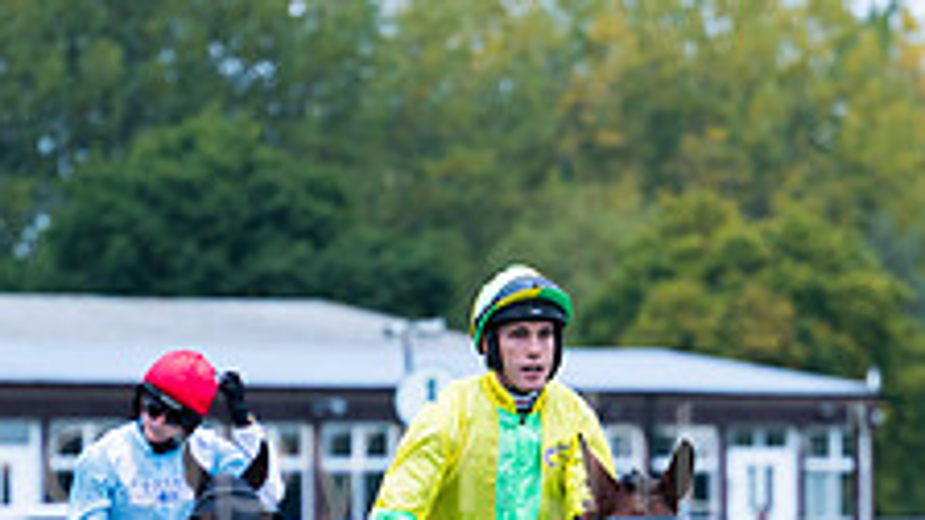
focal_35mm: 347
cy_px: 681
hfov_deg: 6.2
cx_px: 502
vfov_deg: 3.5
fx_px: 8511
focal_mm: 165
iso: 800
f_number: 4
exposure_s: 1/1000
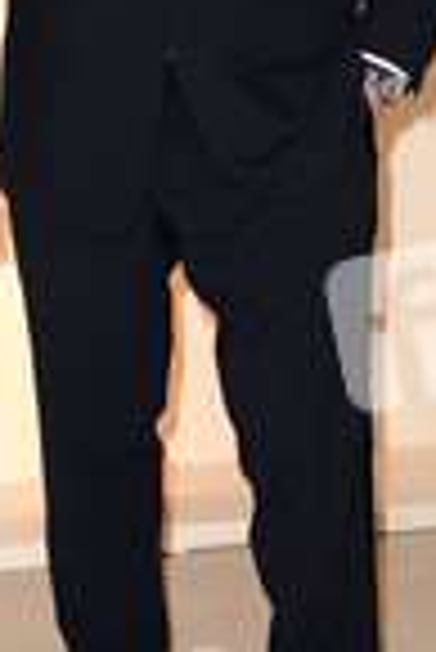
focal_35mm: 160
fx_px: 2900
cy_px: 81
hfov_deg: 8.6
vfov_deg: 12.7
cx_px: 151
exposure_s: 1/200
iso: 1600
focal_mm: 58
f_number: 6.3
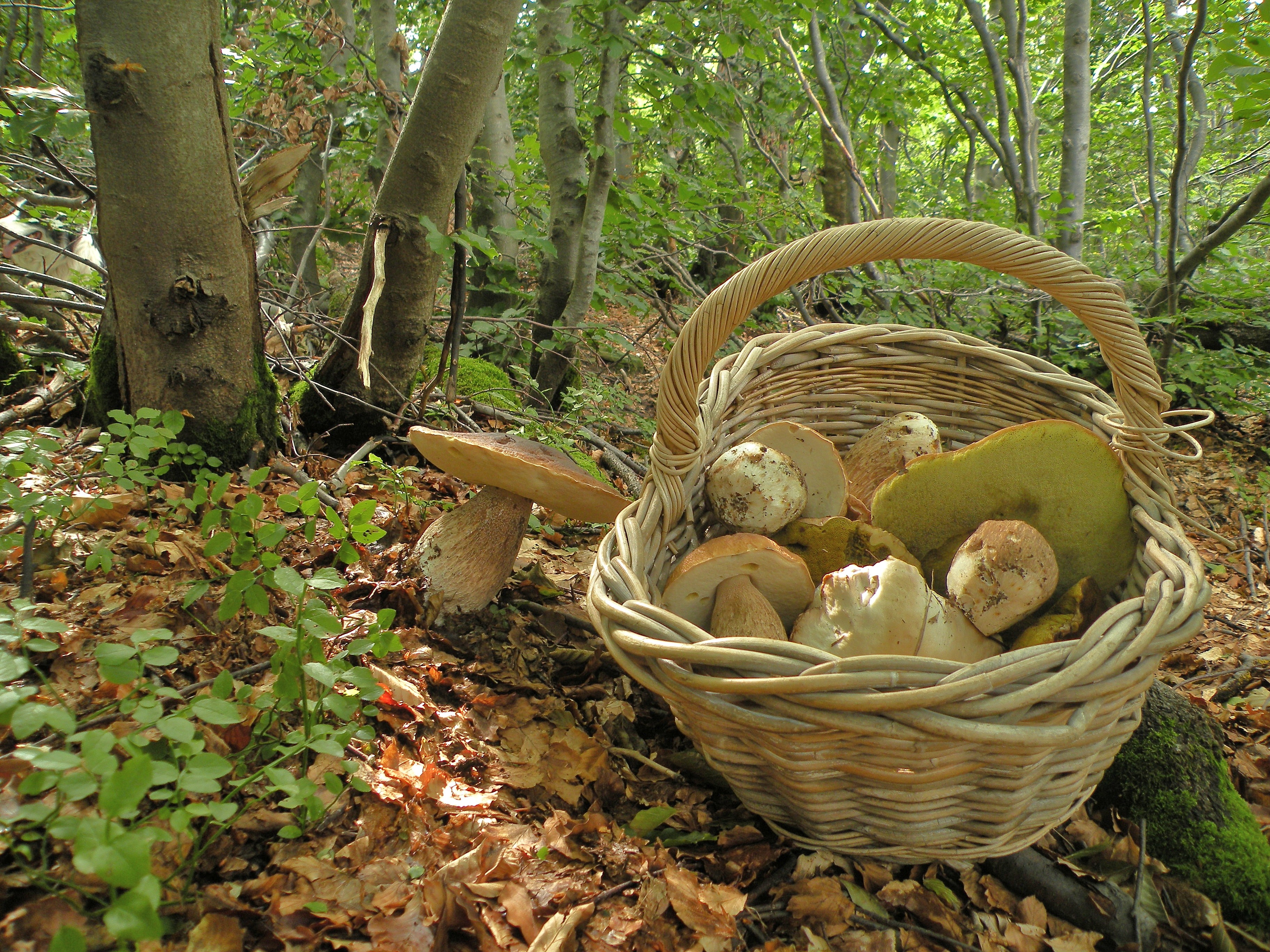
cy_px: 476
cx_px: 635
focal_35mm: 27
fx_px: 991
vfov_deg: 51.4
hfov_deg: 65.3
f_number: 2.8
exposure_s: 1/27
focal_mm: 4.7
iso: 64
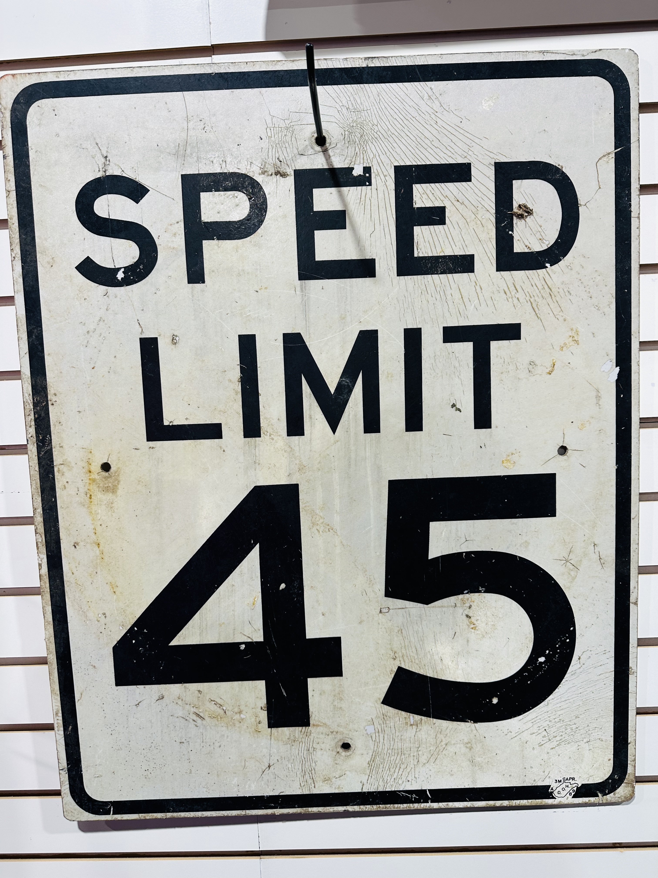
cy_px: 439
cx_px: 329
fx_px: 608
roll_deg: +1.9
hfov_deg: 56.8
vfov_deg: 71.6
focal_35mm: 24
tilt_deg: -3.7
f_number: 1.78
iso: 80
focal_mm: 6.86
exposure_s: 1/120
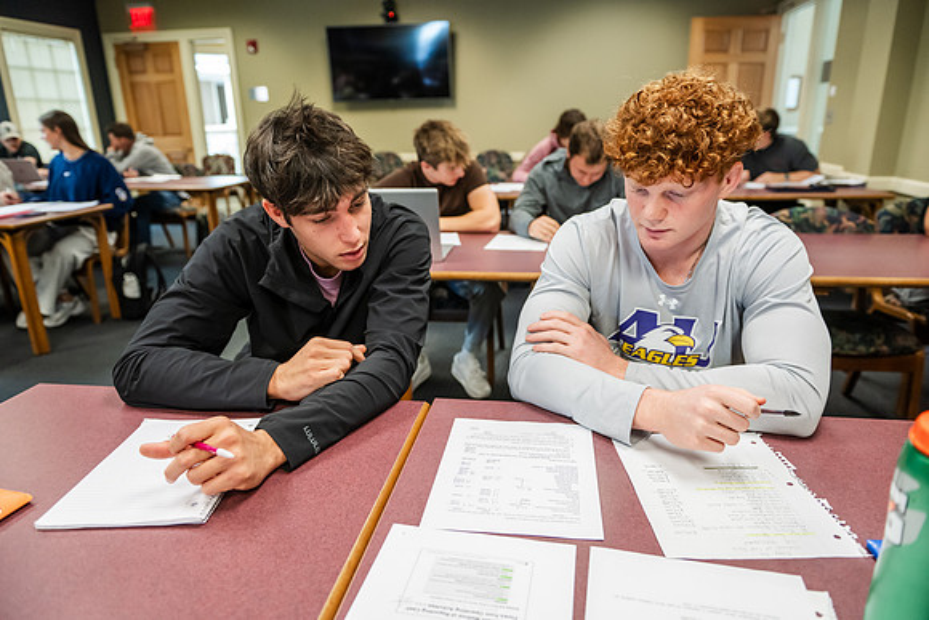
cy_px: 310
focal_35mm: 24
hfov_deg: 73.7
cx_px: 464
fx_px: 619
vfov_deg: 53.2
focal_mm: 24
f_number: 3.2
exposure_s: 1/200
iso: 2000
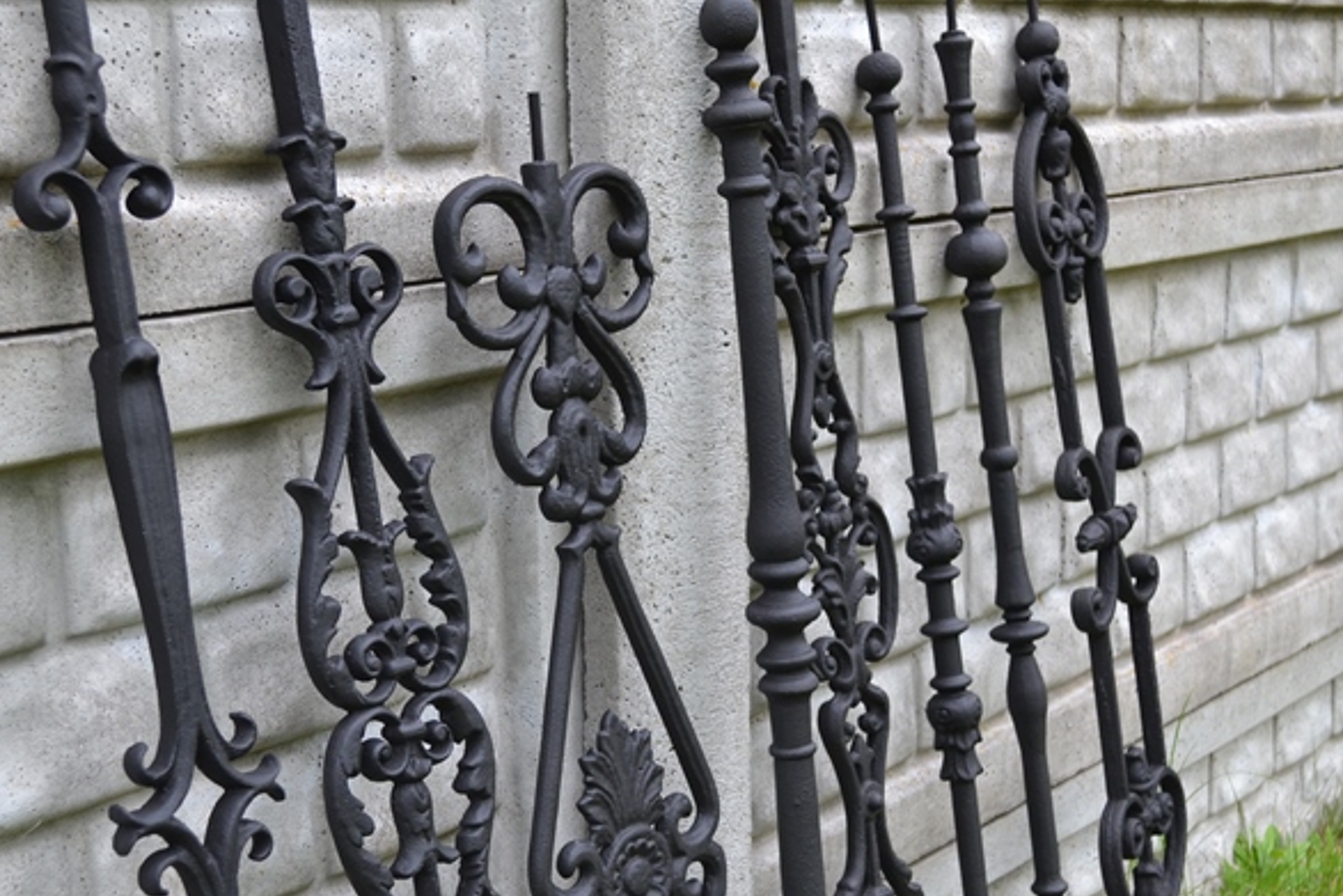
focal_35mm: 56
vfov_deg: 24.3
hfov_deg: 35.8
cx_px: 610
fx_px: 2076
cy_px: 490
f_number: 5.6
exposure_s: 1/125
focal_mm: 29
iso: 360
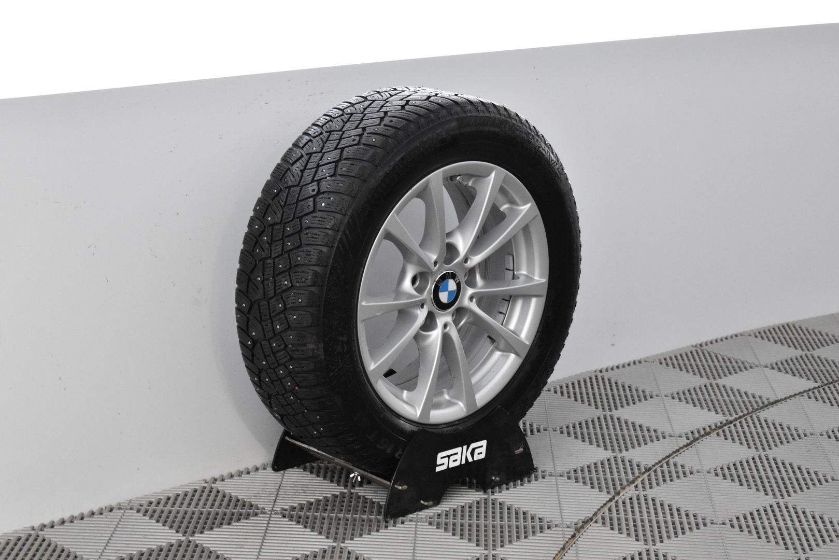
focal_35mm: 72
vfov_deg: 18.9
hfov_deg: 28.1
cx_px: 420
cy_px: 280
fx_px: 1678
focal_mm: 48
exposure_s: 1/60
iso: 3200
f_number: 5.3
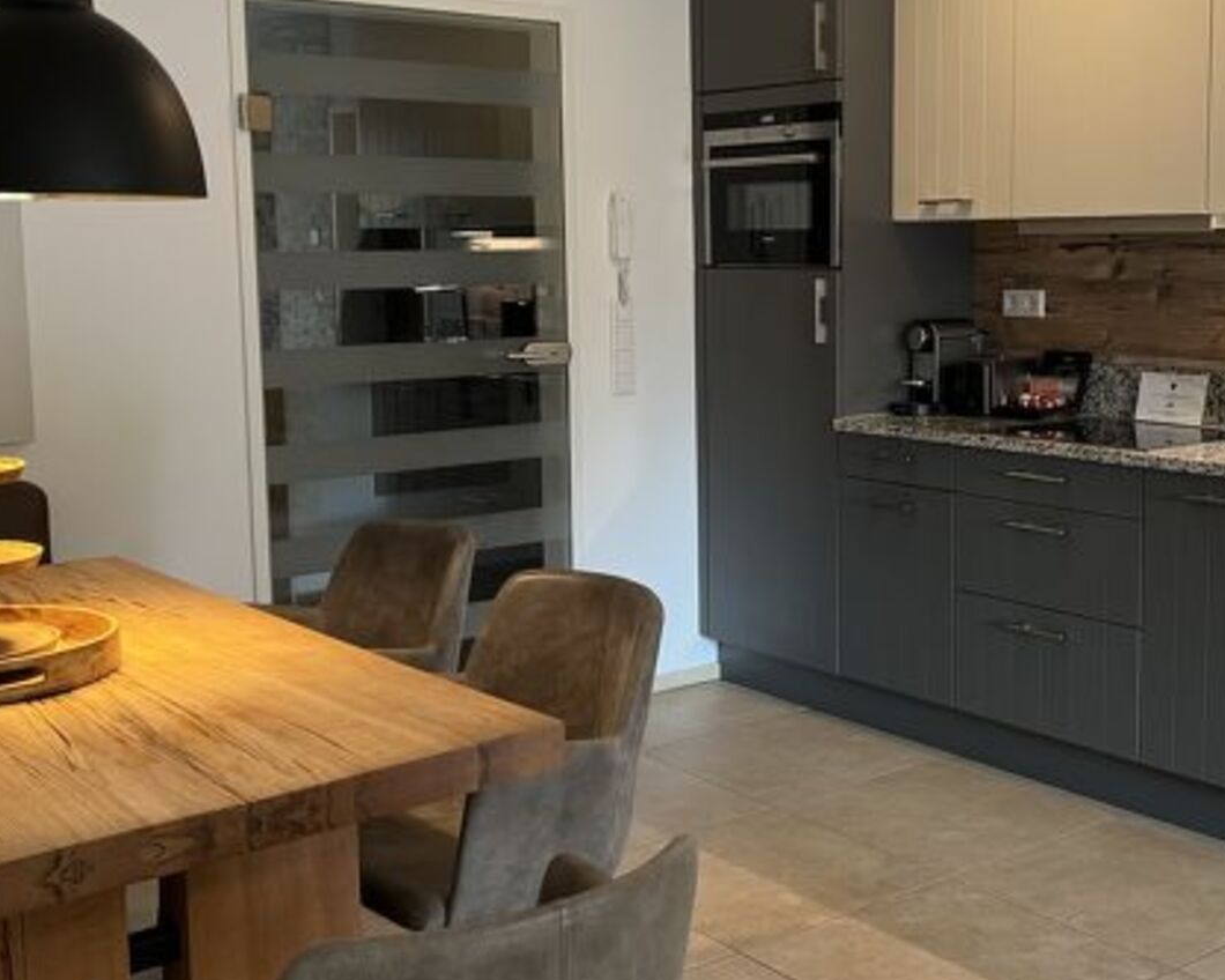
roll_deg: +0.5
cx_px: 758
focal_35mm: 46
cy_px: 422
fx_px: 1668
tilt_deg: -6.2
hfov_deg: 40.1
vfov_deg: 32.7
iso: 160
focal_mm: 5.7
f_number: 1.5
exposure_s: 1/50
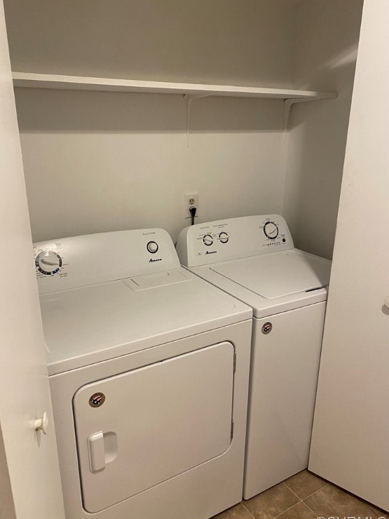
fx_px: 405
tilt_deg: -18.8
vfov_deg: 65.3
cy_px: 265
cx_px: 189
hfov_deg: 51.3
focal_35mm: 27
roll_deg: +0.7
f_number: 1.8
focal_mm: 4.25
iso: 160
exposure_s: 1/60
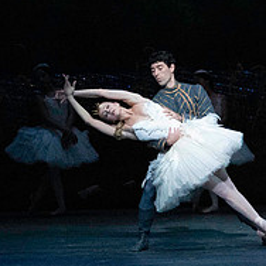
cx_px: 318
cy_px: 63
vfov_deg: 4.5
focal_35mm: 385
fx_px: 3347
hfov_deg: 4.5
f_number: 5
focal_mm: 147
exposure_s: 1/400
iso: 25600
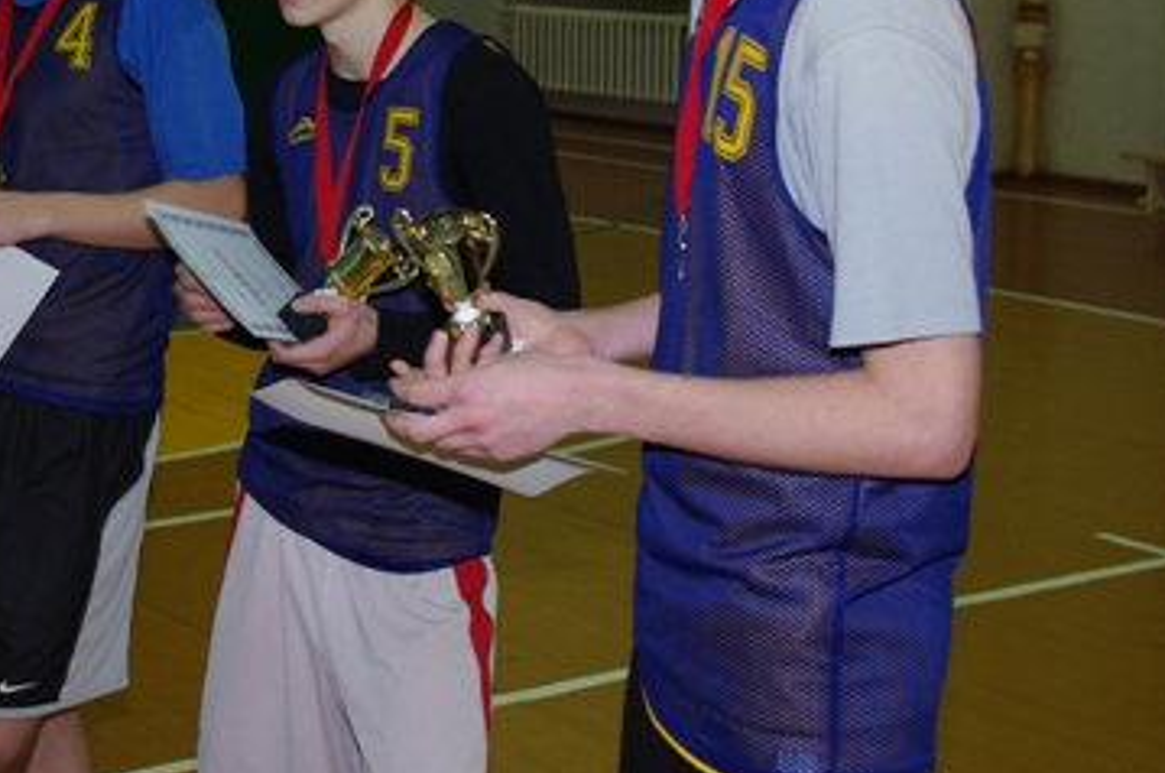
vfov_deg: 16.4
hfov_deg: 24.5
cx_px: 276
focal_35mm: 82
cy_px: 96
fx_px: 2649
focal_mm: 30.63
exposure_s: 1/60
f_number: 5
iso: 800
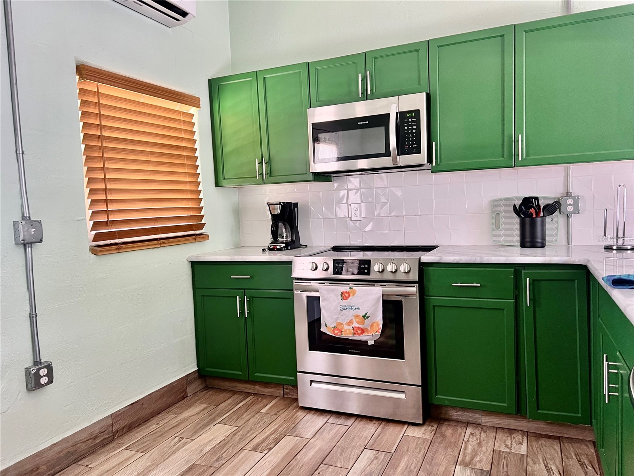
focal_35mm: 26
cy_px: 238
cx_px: 317
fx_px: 476
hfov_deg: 67.3
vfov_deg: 53.1
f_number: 1.5
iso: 125
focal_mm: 5.7
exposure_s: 1/71
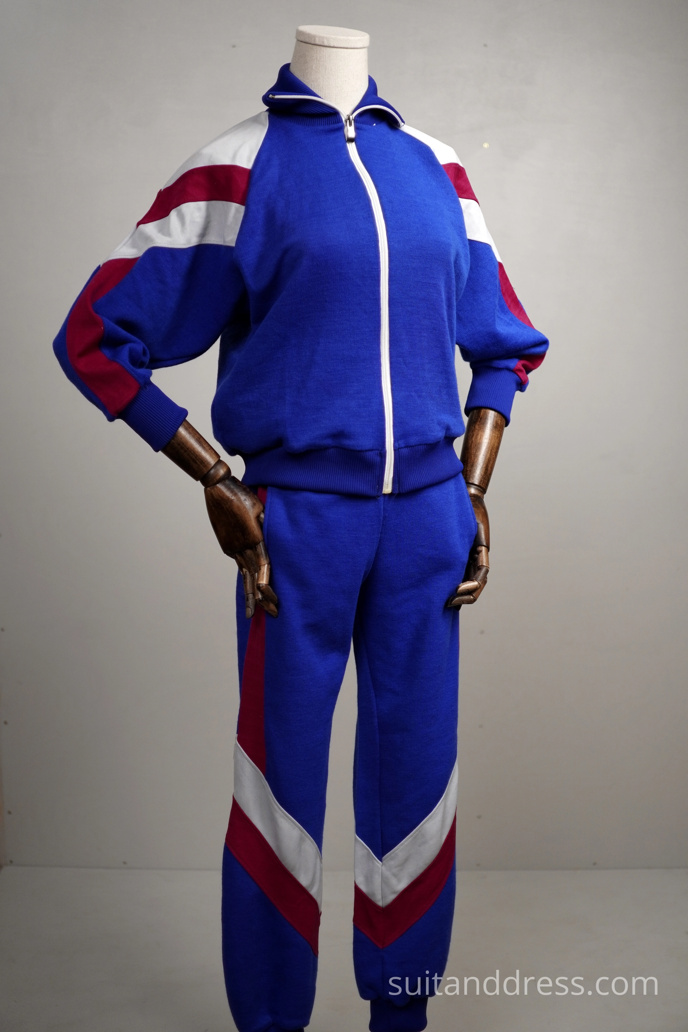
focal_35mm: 48
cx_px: 344
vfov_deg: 41.1
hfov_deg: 28.1
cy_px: 516
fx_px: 1376
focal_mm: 32
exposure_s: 1/320
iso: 250
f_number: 1.8
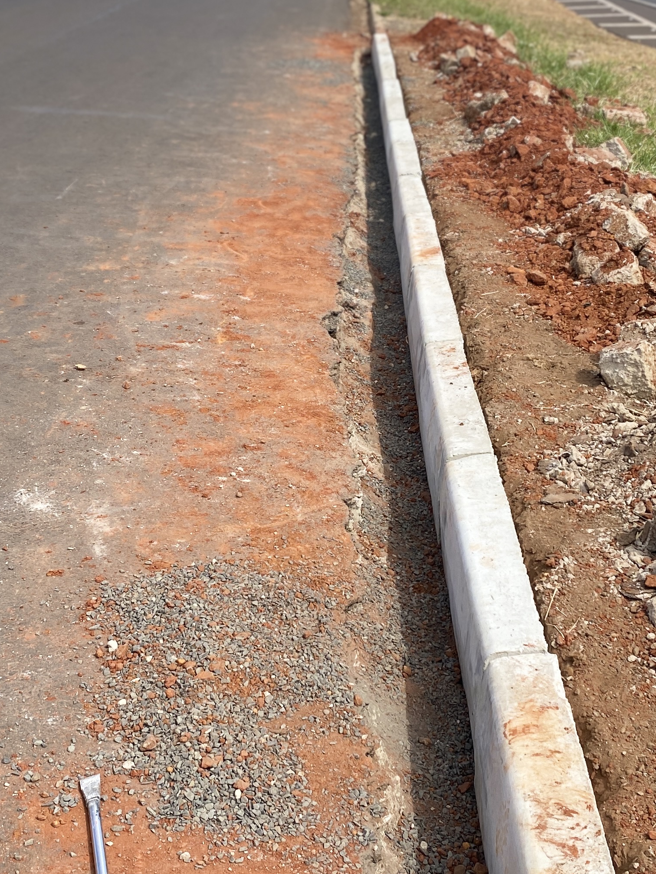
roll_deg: +1.2
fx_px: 1314
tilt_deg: -19.0
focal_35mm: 52
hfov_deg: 28.0
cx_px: 374
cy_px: 399
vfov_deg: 36.8
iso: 32
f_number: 1.8
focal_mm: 4.25
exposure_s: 1/1701
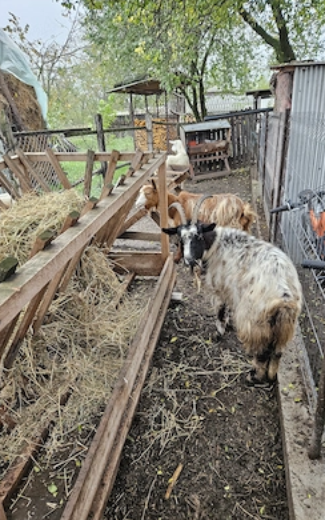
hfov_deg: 49.3
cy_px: 263
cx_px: 174
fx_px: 354
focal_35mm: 25
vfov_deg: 72.5
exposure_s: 1/100
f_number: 1.8
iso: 160
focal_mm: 5.4
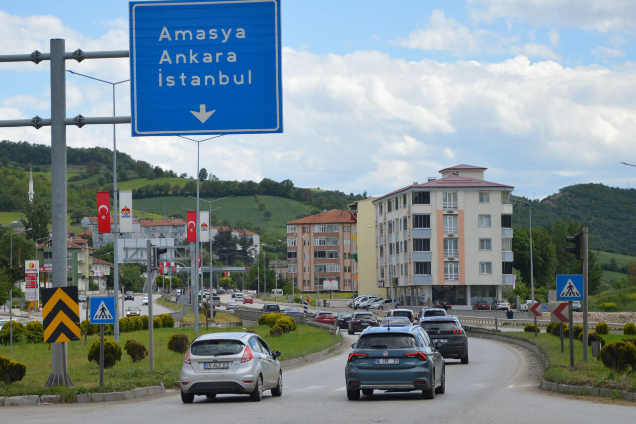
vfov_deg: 14.7
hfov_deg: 21.9
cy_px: 212
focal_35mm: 93
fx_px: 1643
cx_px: 318
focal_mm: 62
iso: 100
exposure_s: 1/500
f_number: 5.6
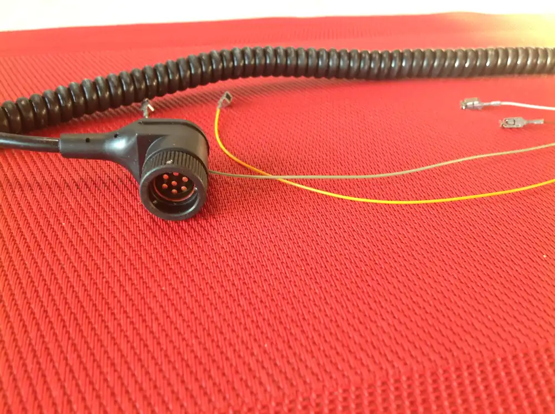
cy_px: 207
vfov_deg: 40.6
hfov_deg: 52.7
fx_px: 560
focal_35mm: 35
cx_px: 278
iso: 64
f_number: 2.4
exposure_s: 1/24
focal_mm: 4.28
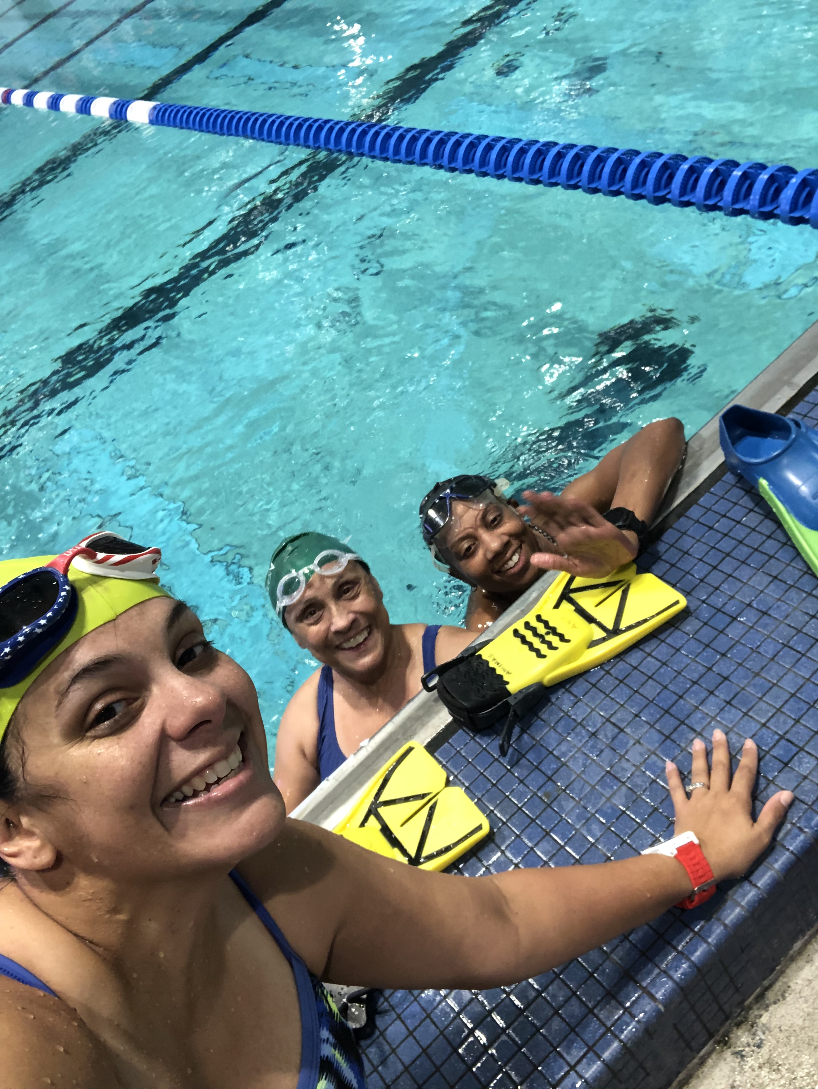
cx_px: 409
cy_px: 544
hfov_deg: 44.2
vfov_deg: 56.8
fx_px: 1007
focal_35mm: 32
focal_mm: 2.87
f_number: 2.2
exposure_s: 1/51
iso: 160
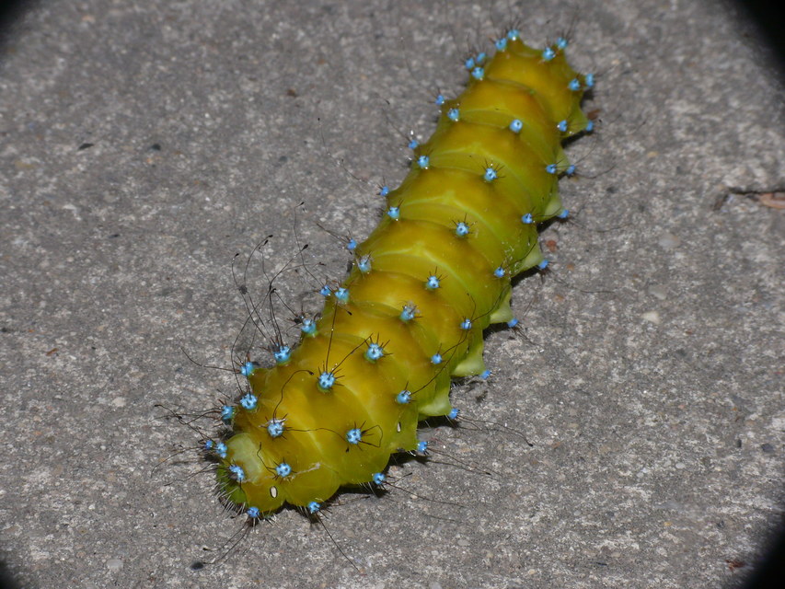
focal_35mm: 95
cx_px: 392
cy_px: 294
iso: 200
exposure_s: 1/125
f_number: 11
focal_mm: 20.1
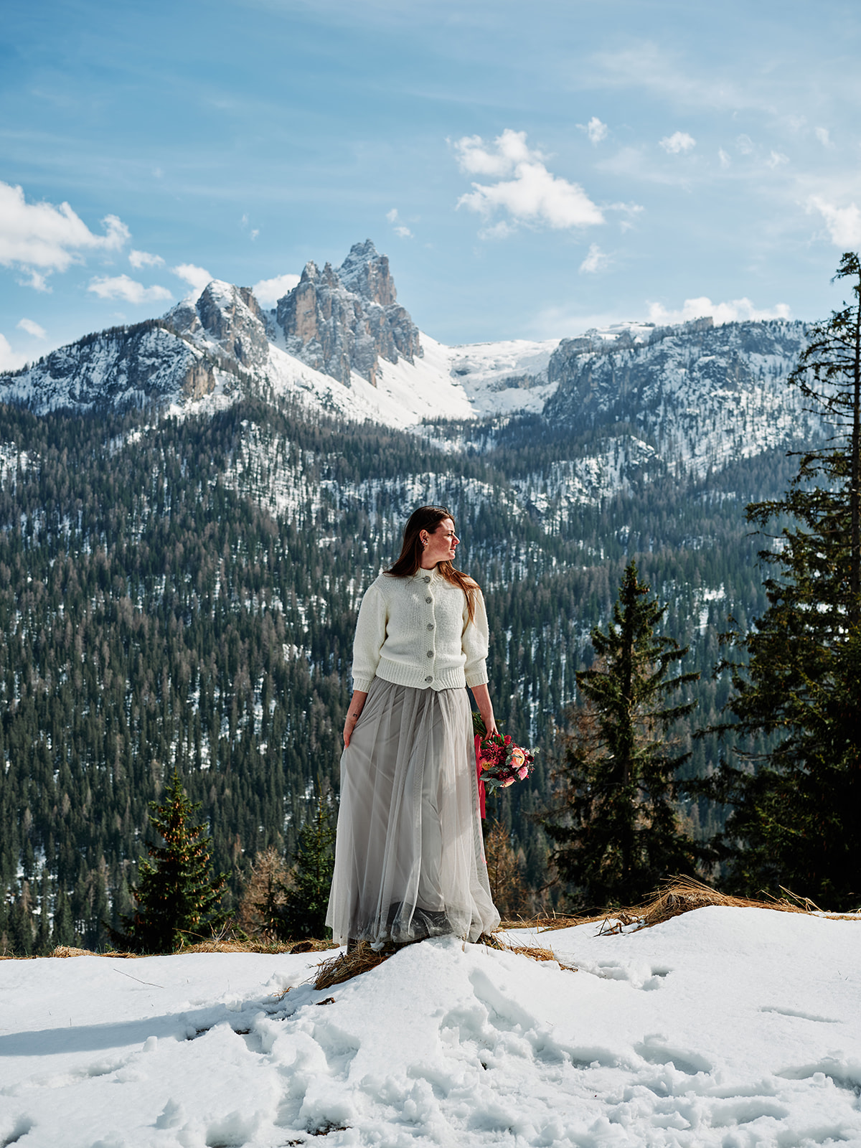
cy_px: 574
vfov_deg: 46.8
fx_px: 1327
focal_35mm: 40
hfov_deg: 36.0
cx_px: 430
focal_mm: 50
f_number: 5.6
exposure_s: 1/420
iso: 100
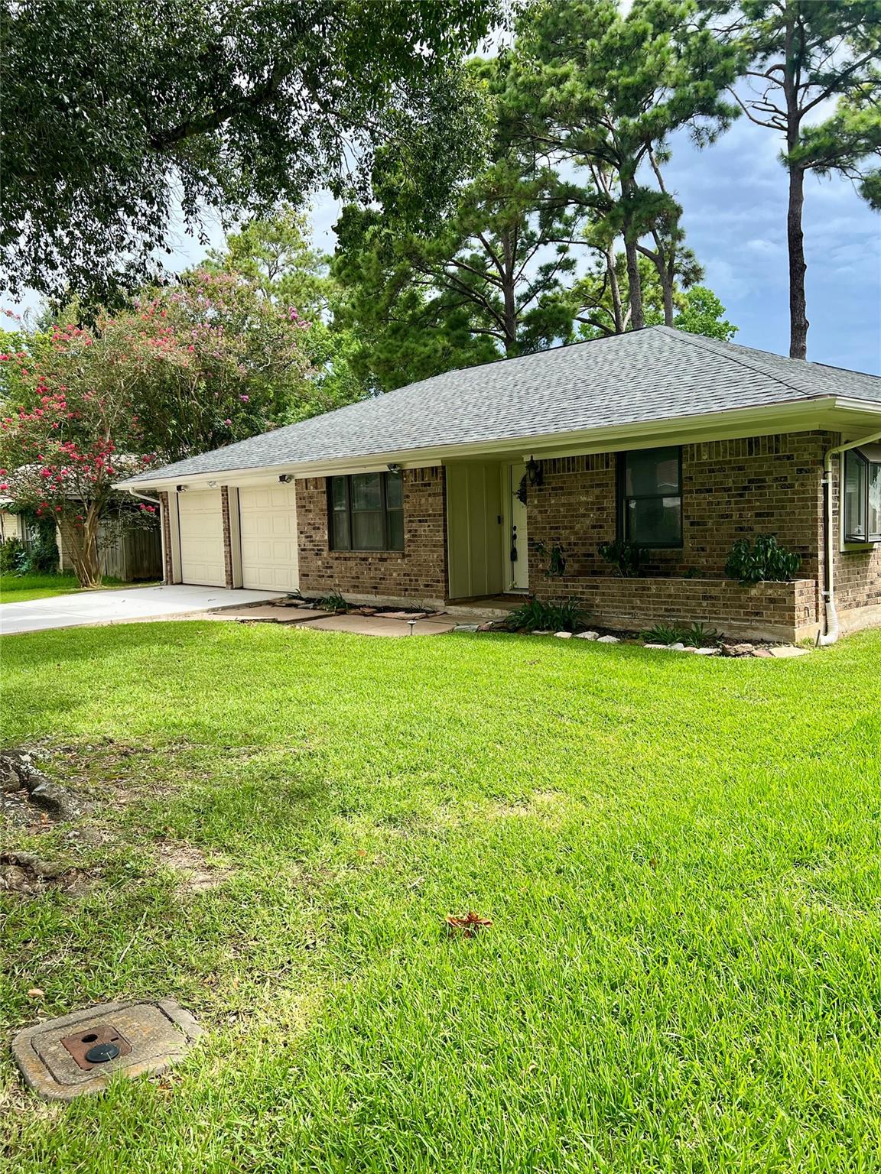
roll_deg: +1.6
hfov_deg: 53.1
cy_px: 587
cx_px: 440
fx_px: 882
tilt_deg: -3.8
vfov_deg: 67.3
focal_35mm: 26
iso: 50
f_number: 1.5
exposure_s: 1/1344
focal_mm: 5.7
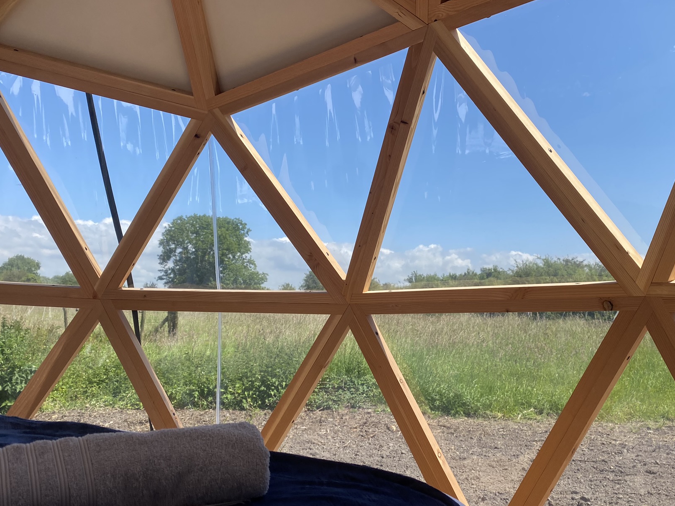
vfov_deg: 42.9
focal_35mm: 33
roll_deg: -2.3
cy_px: 272
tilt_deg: +3.2
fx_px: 643
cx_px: 365
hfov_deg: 55.3
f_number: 1.8
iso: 32
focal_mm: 4.25
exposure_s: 1/2066
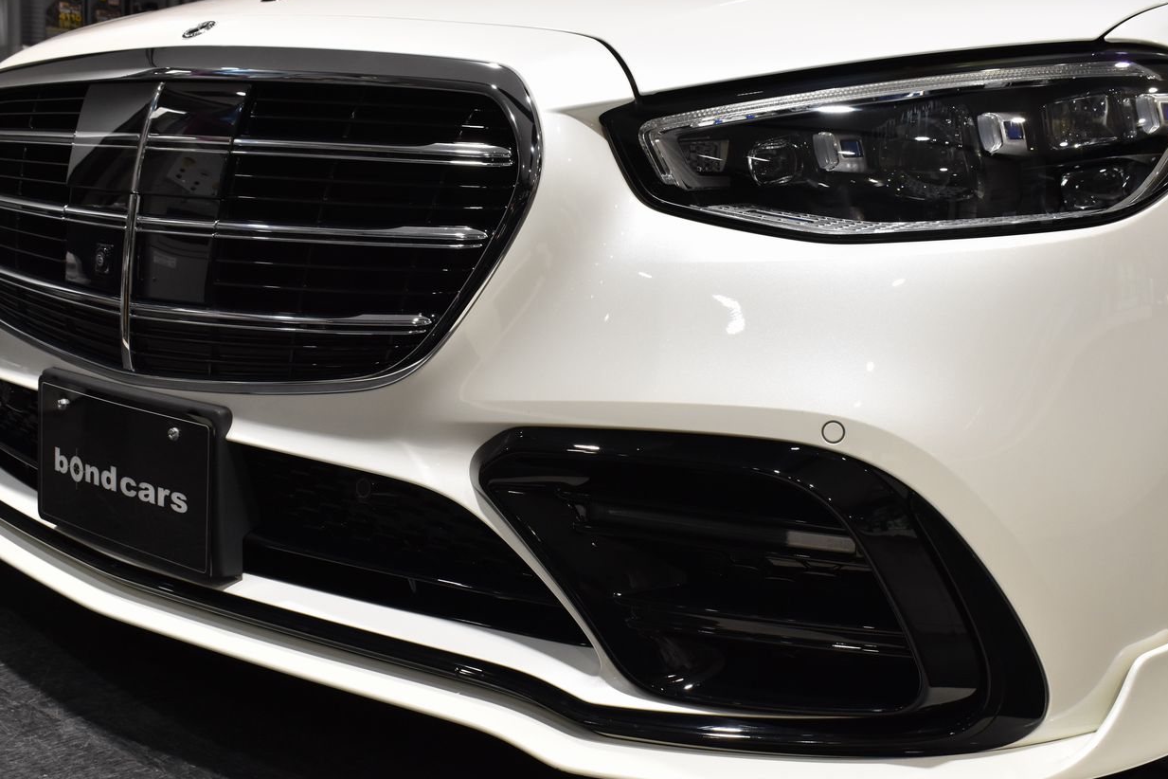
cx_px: 559
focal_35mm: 46
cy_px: 434
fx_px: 1480
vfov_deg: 29.5
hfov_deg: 43.1
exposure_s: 1/40
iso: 1100
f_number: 8
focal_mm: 25
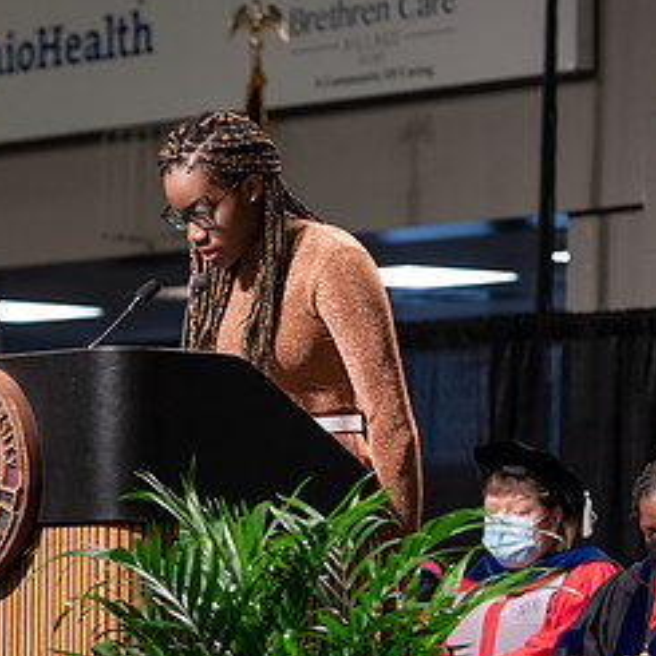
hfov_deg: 7.3
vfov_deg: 7.3
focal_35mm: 241
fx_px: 5167
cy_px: 422
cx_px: 142
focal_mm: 120
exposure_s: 1/200
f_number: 3.5
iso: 1250
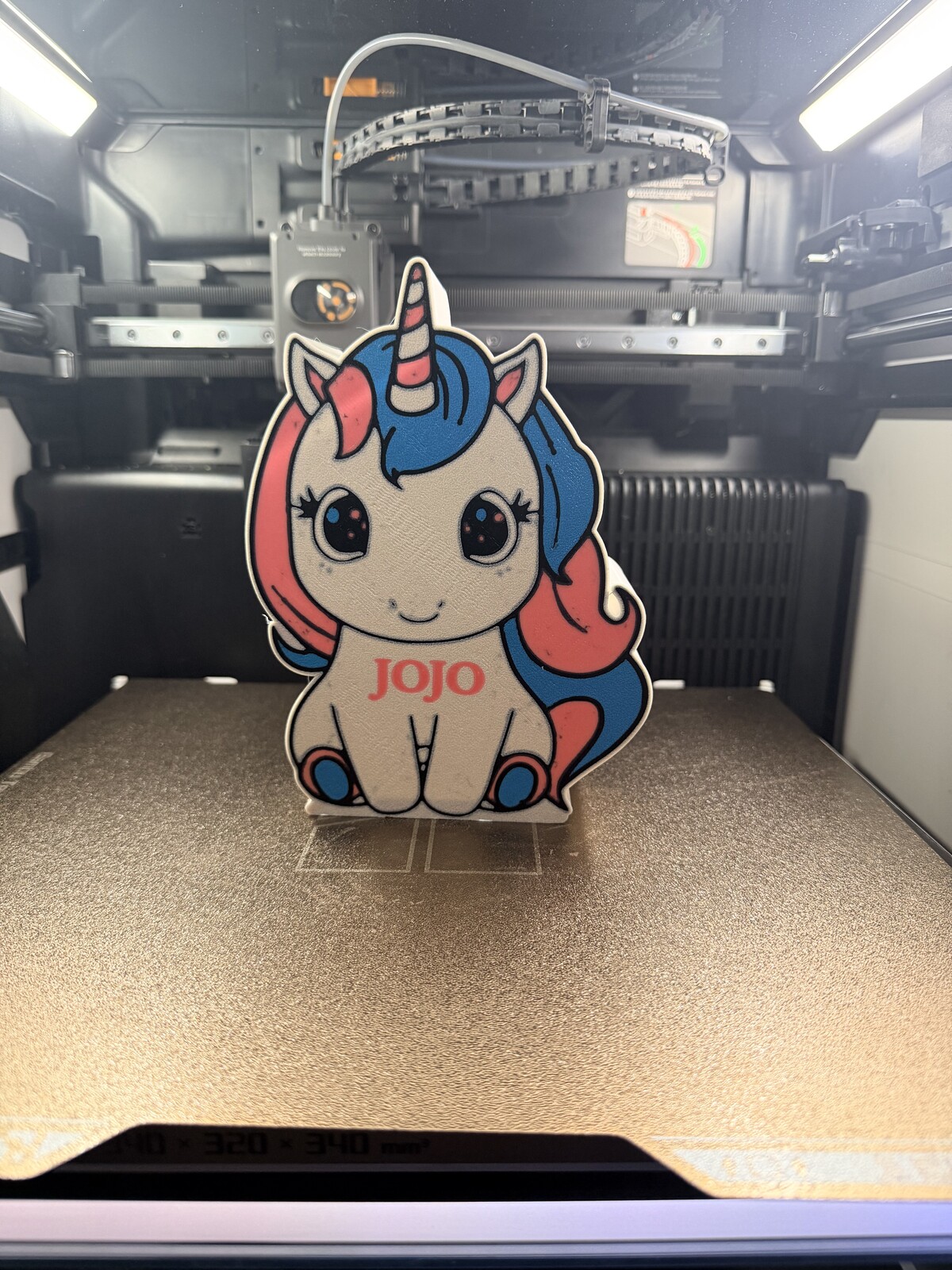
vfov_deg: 71.6
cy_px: 635
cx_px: 476
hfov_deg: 56.8
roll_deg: -0.7
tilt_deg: -14.9
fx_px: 880
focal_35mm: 24
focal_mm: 6.76
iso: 250
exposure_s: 1/60
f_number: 1.78
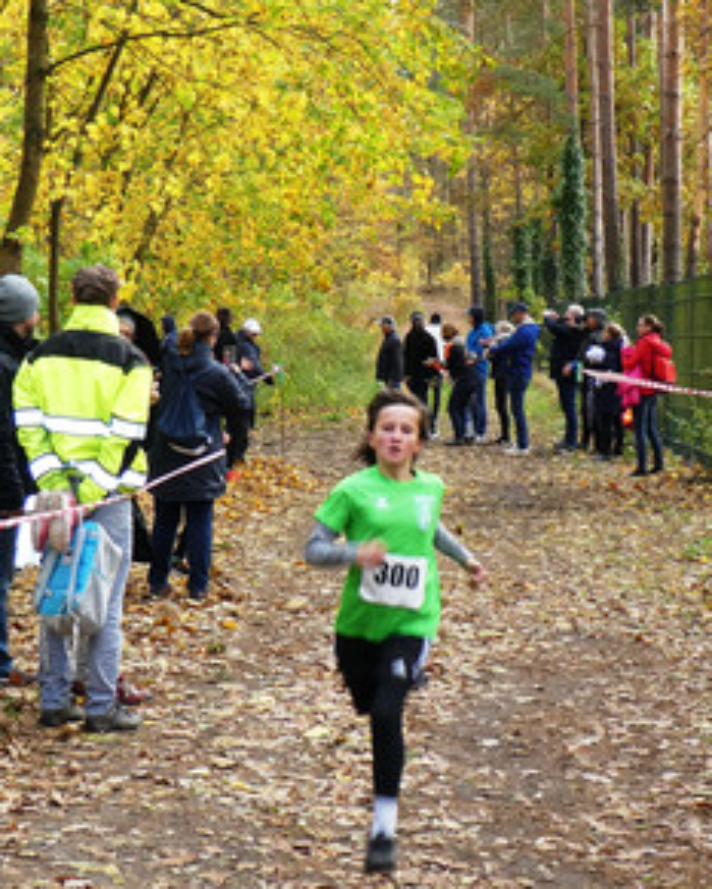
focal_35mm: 62
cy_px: 532
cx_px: 370
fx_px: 1632
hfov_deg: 24.6
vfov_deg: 30.4
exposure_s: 1/60
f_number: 3.7
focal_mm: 6.7
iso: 125
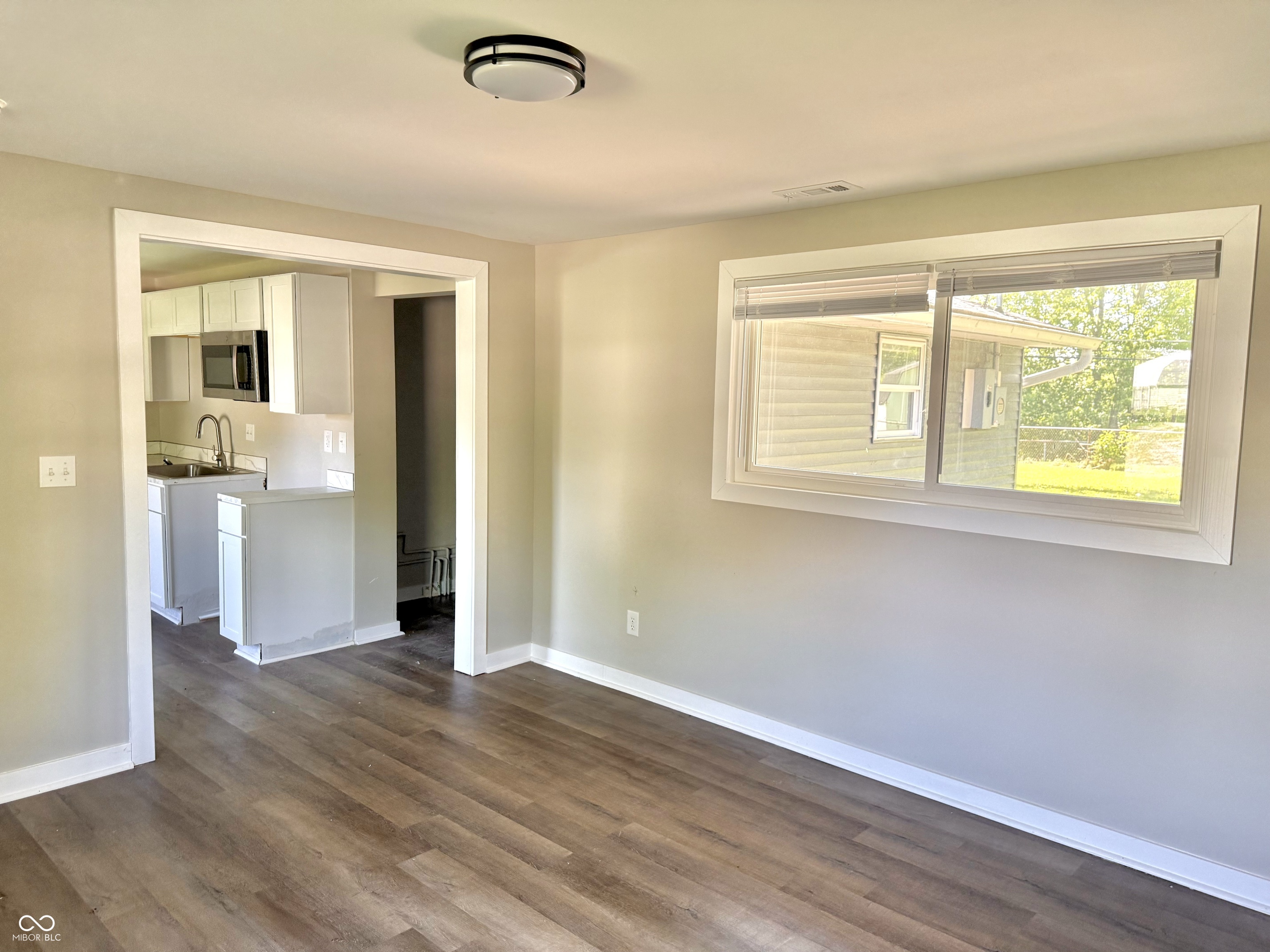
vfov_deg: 56.8
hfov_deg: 71.6
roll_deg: -2.6
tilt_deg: -4.4
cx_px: 635
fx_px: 881
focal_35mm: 24
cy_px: 476
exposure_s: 1/121
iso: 200
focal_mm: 6.76
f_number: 1.78
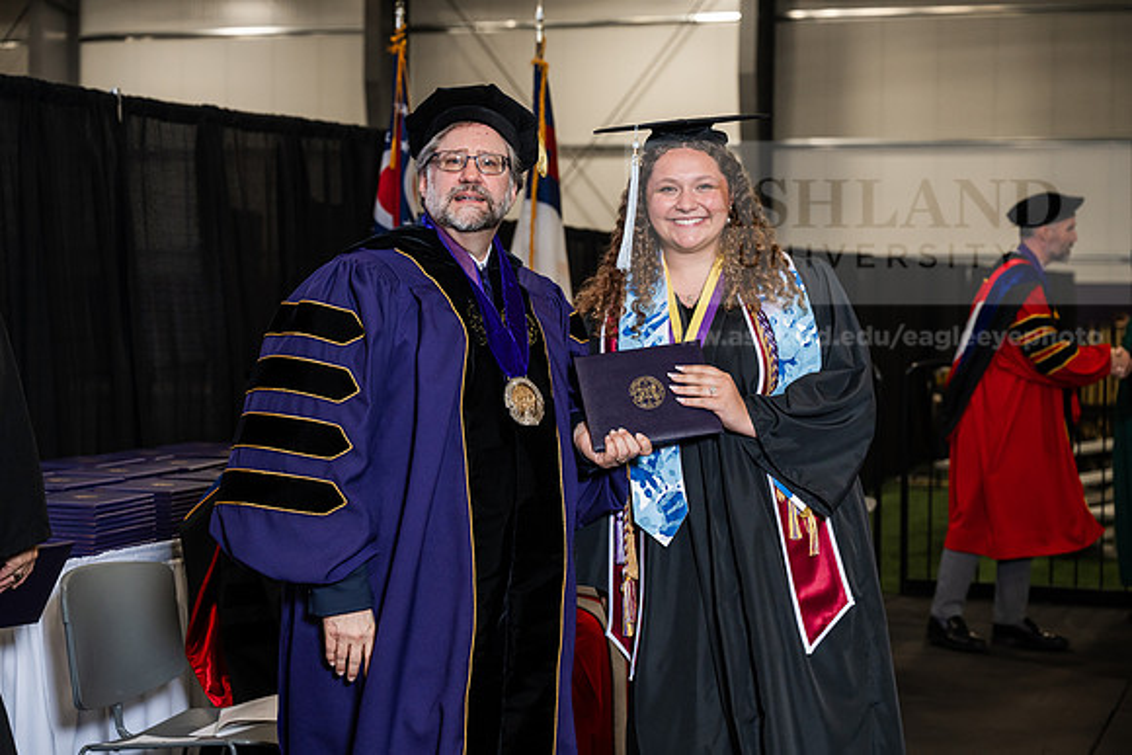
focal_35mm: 70
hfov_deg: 28.8
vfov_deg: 19.5
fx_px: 2202
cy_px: 378
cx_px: 566
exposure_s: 1/200
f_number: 4.5
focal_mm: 70
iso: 1250
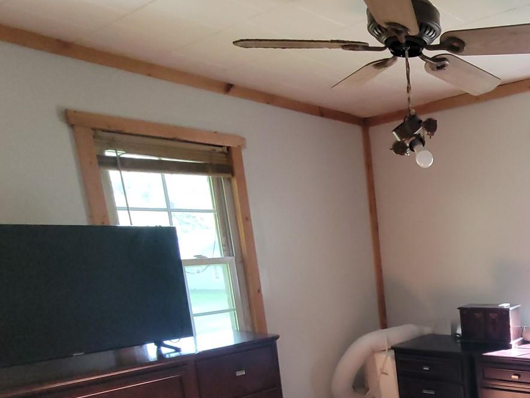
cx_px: 517
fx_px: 460
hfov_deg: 50.0
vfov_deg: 43.3
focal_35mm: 30
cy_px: 349
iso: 250
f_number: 2.2
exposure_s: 1/60
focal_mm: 2.2
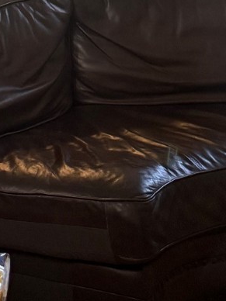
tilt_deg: +0.8
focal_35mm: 95
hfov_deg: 14.8
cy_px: -188
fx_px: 827
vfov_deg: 17.8
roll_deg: -1.1
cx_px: -79
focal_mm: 6.76
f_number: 1.78
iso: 250
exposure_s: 1/60
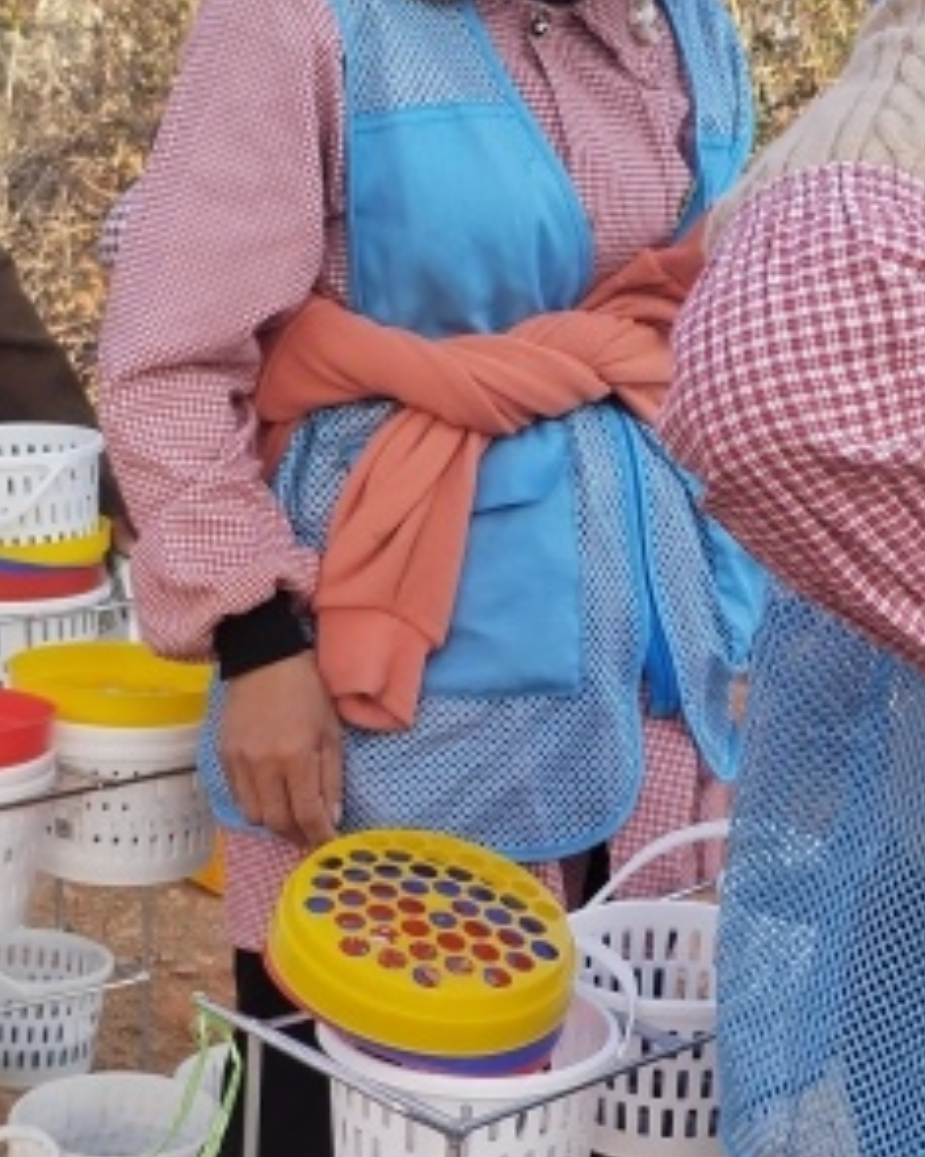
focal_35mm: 69
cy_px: 854
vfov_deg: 27.2
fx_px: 2362
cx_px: 547
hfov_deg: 22.1
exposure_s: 1/399
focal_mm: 4.75
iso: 100
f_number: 1.8
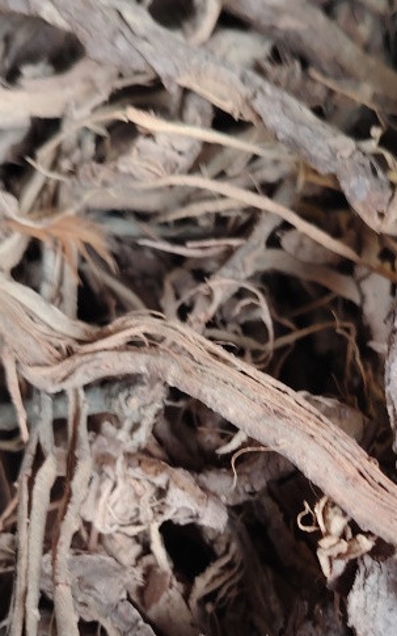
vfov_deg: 35.4
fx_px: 970
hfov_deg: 22.8
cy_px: 487
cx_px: 316
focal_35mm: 56
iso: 322
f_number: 1.75
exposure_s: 1/50
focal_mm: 5.25
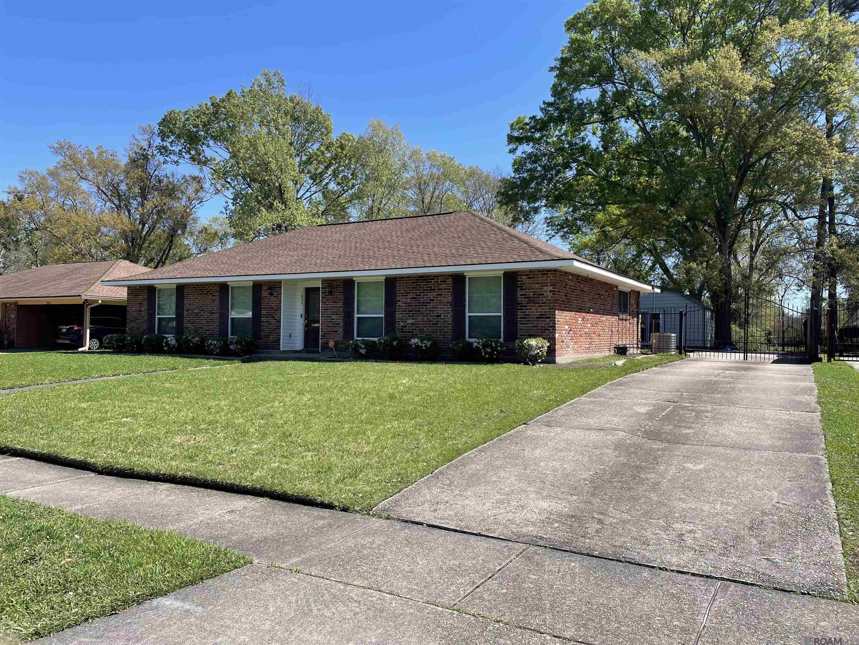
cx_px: 430
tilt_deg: +1.8
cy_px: 322
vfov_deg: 53.1
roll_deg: -0.3
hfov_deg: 67.3
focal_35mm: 26
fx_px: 645
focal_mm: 4.2
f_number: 1.6
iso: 32
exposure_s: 1/2304
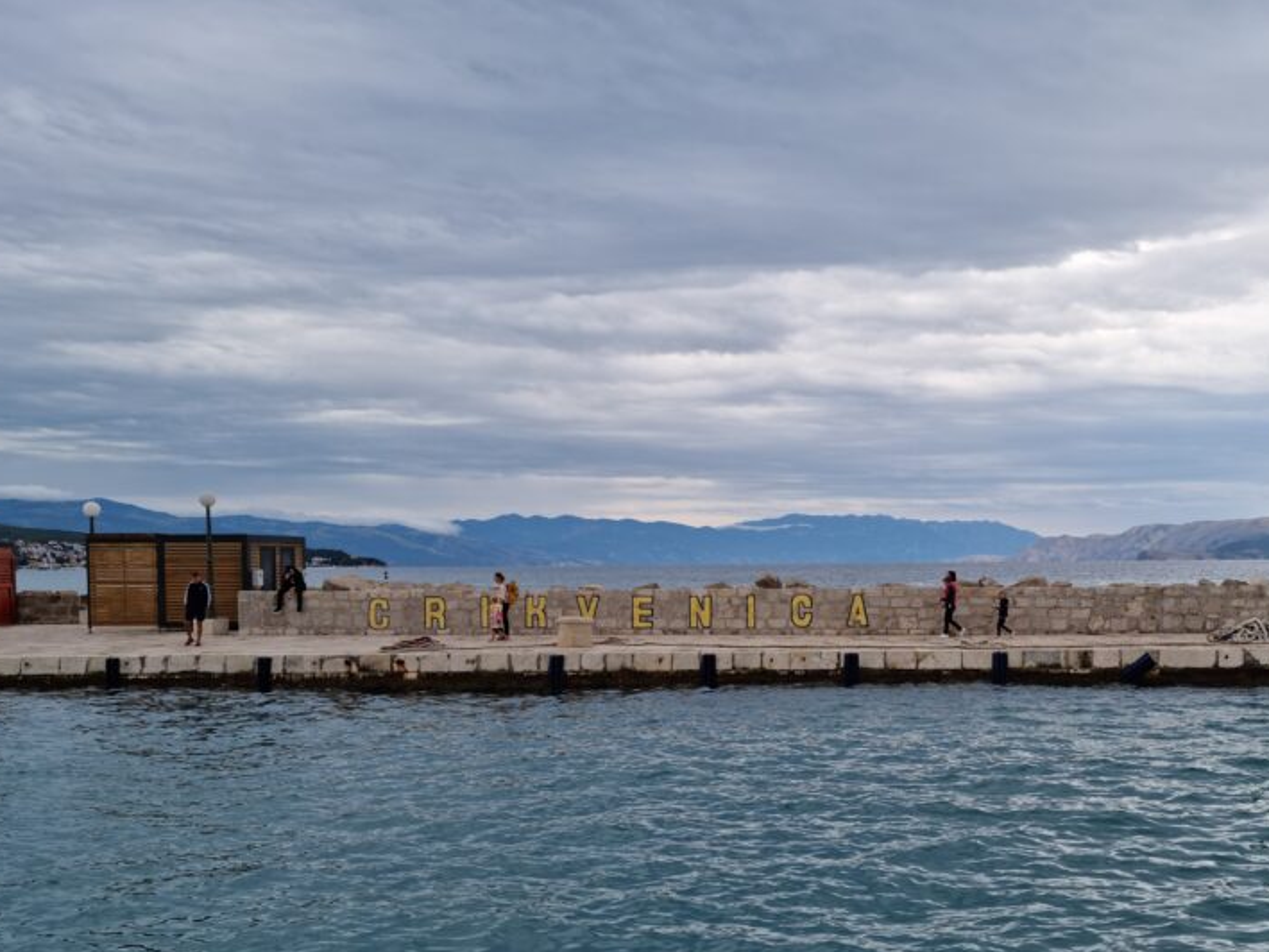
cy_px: 612
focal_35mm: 39
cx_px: 805
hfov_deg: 47.4
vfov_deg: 36.6
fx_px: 1430
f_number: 2
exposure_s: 1/562
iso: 25
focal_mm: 5.9
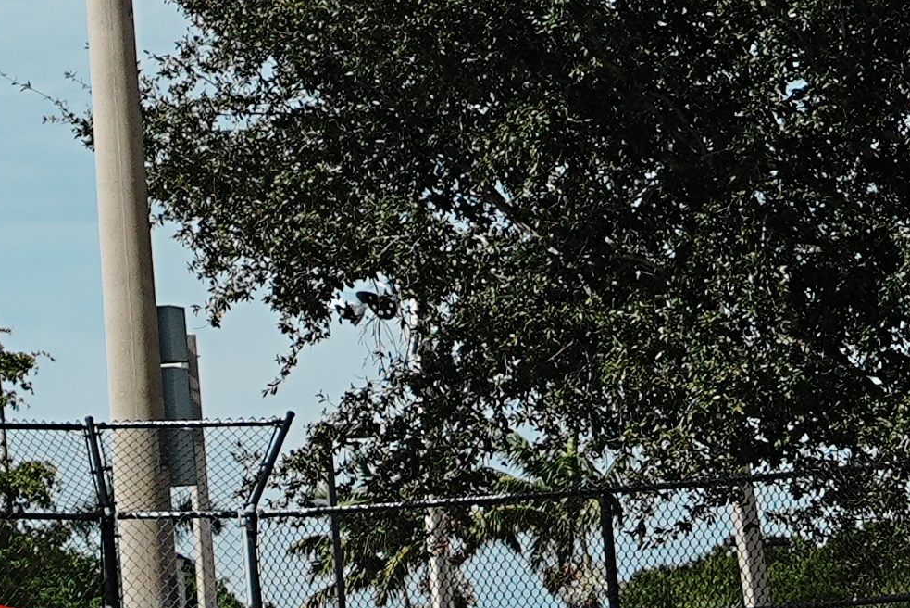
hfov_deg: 7.8
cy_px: -350
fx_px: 5971
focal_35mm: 236
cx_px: -1589
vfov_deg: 5.8
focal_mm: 25
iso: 100
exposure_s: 1/4000
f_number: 2.8
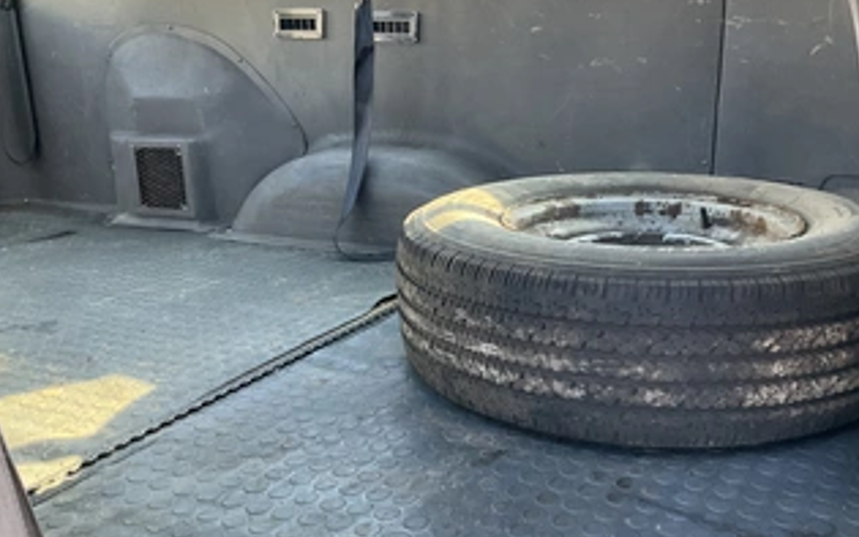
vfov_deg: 32.7
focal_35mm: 39
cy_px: 303
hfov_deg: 50.1
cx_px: 510
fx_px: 913
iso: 64
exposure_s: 1/96
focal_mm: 3
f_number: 1.8
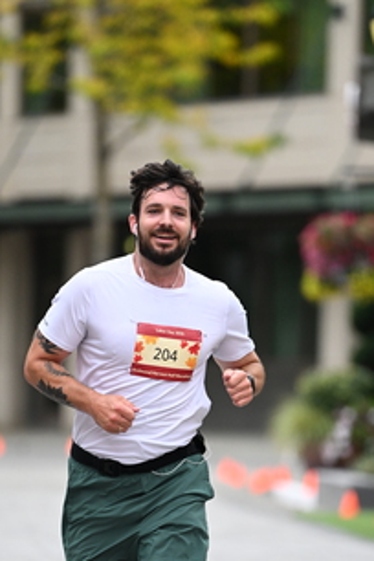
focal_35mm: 360
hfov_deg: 3.8
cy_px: 409
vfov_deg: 5.7
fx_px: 5610
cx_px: 181
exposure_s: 1/5000
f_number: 2.8
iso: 1600
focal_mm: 200
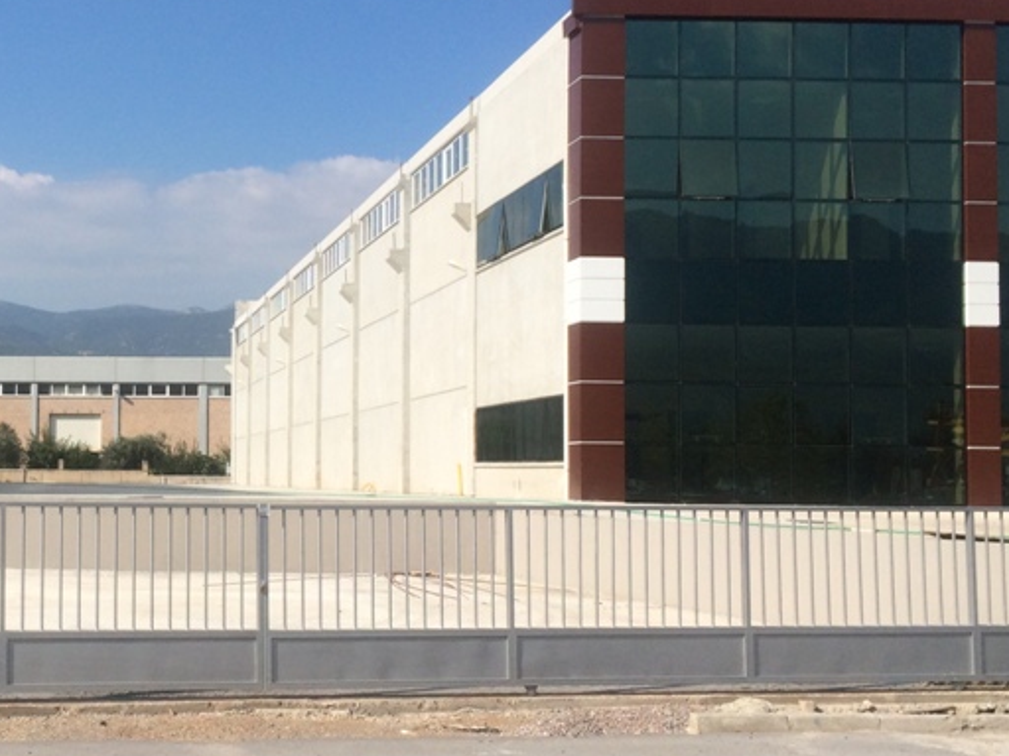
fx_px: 1691
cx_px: 166
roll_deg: -0.1
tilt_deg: +3.7
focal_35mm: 58
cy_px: 380
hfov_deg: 32.1
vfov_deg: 25.2
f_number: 2.2
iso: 32
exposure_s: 1/3165
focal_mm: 4.15
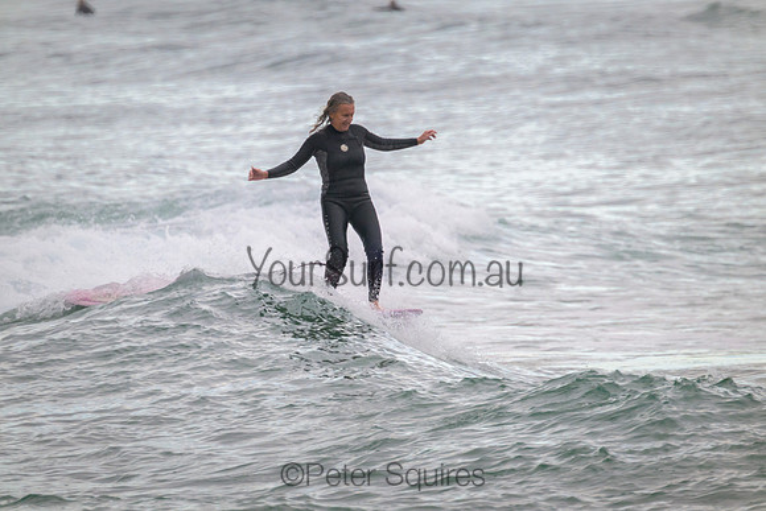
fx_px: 17025
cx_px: 383
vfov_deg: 1.7
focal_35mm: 800
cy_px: 256
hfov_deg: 2.6
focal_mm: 800
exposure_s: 1/320
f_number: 11
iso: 1800
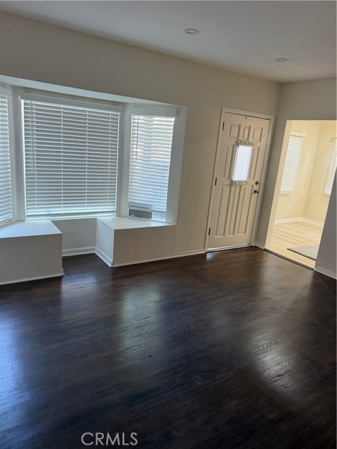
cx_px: 168
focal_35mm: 24
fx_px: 312
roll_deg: -5.9
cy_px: 224
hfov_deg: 56.8
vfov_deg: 71.6
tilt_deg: -13.9
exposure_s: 1/60
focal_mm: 6.76
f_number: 1.78
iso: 200
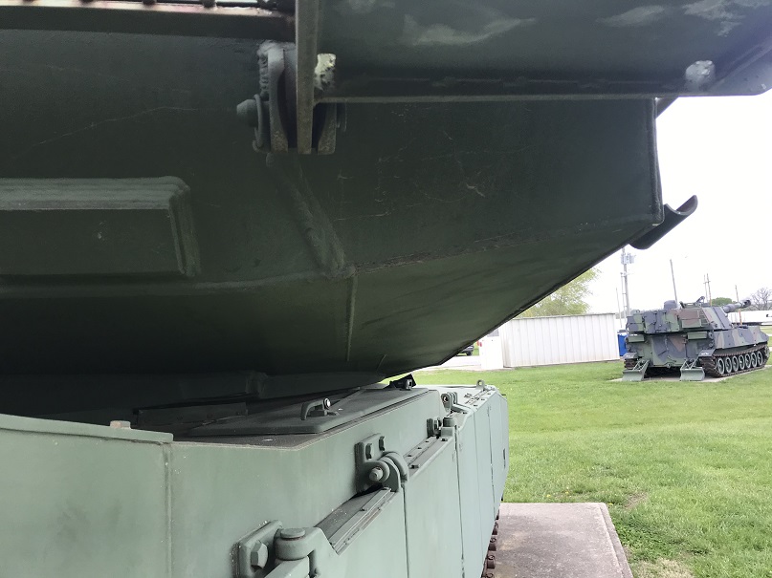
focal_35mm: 28
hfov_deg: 63.5
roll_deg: +4.1
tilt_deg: +4.4
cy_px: 289
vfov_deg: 49.7
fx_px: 624
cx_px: 386
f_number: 1.8
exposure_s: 1/351
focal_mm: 3.99
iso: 20
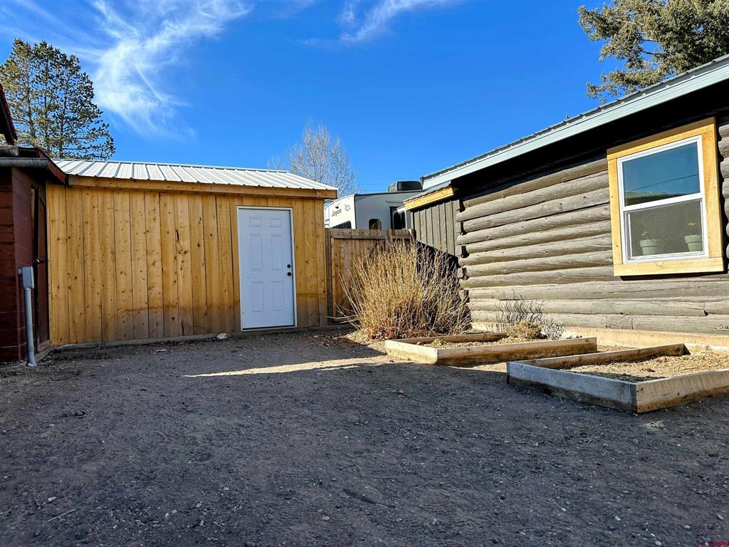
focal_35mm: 24
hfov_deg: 71.6
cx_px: 364
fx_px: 505
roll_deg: +3.8
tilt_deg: +1.4
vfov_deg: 56.8
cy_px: 274
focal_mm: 6.86
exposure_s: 1/2732
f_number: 1.78
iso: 80
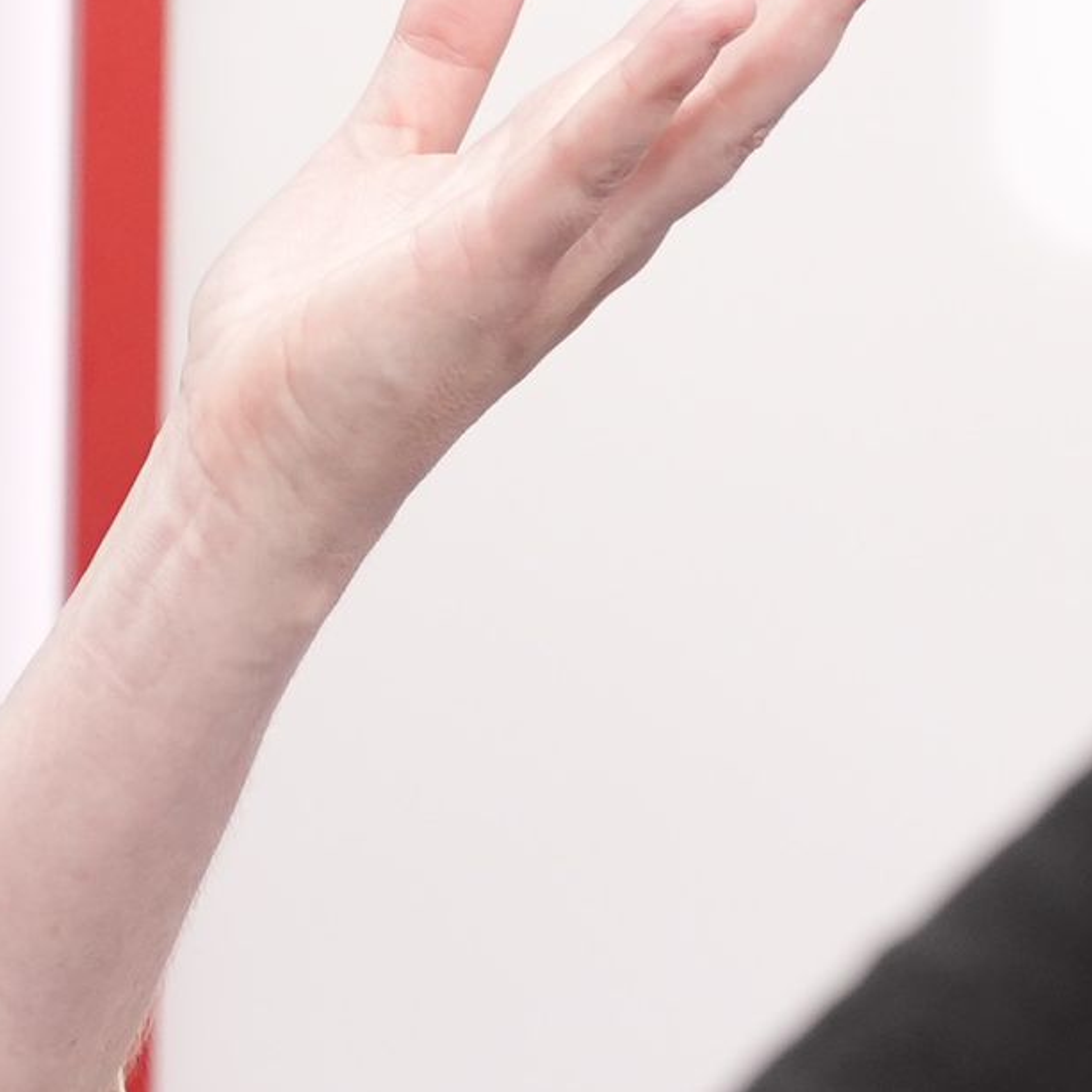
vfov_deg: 3.1
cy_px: 494
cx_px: -417
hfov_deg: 3.1
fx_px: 20379
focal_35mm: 571
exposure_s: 1/200
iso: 1000
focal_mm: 103
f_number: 4.5
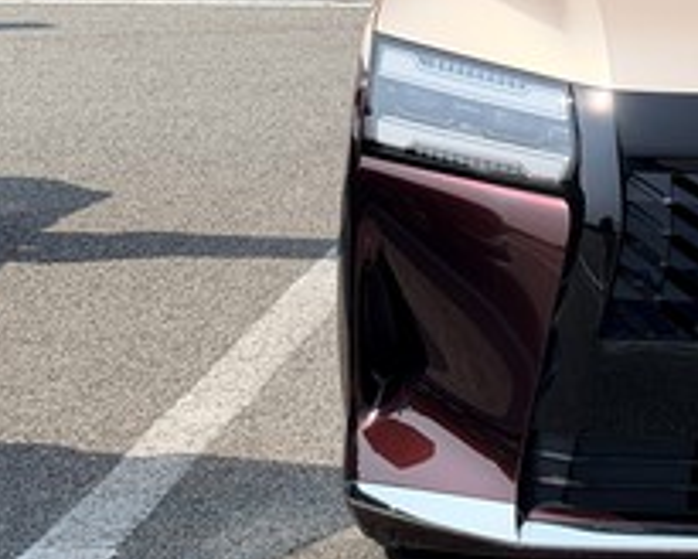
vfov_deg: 10.2
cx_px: 868
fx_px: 3119
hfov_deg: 12.4
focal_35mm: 151
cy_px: 19
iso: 64
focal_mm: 6.76
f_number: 1.78
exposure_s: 1/4587
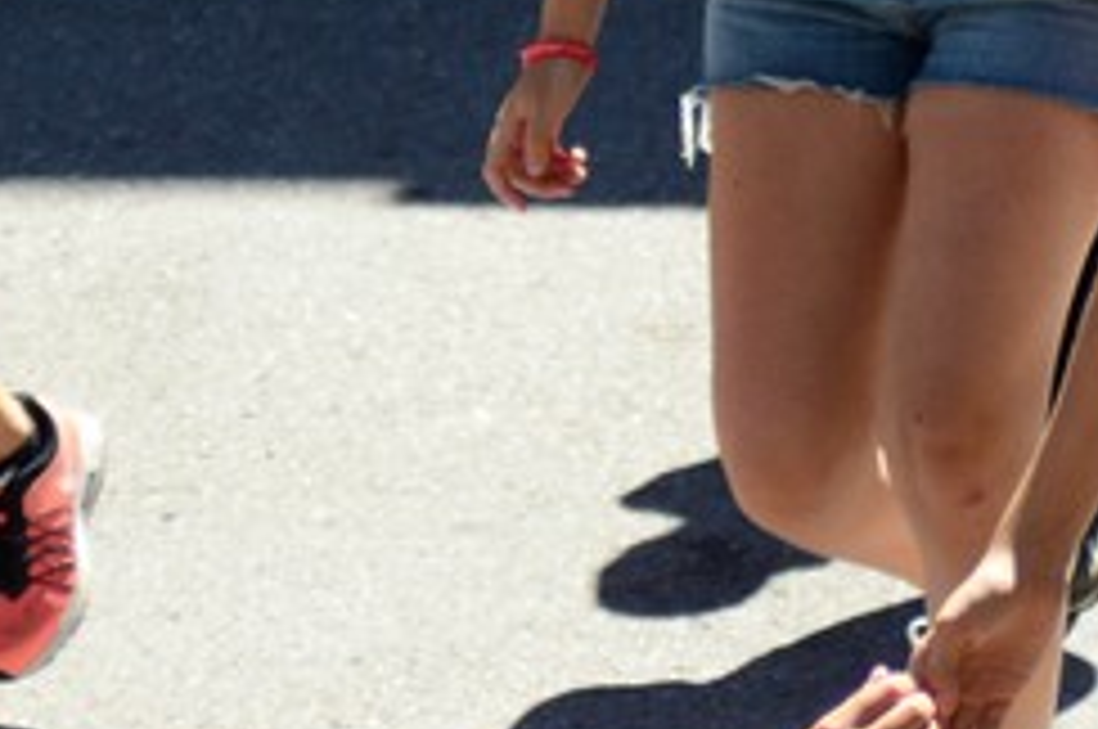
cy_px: -767
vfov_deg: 3.1
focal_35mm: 441
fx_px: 13433
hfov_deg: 4.7
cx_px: 958
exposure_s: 1/800
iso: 200
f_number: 4
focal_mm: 70
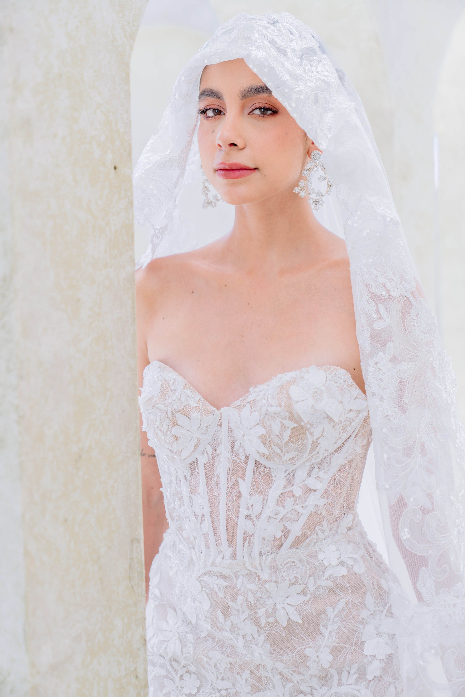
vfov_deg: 28.8
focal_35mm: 70
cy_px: 348
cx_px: 232
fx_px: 1356
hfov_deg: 19.5
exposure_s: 1/400
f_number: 2.8
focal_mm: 70
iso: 100
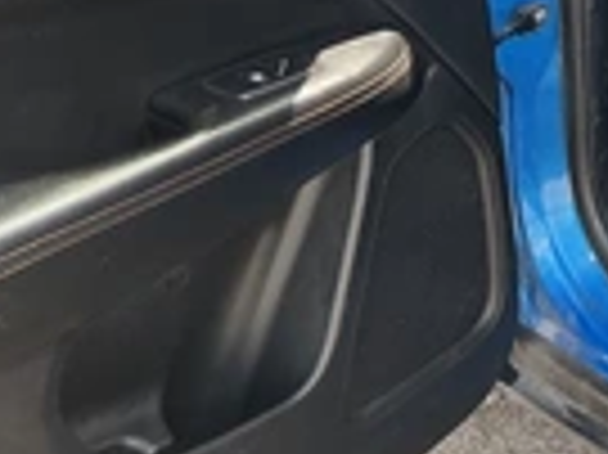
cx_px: 874
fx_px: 1457
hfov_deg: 20.6
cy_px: -202
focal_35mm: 83
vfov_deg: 16.4
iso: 32
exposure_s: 1/172
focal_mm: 3
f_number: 1.8
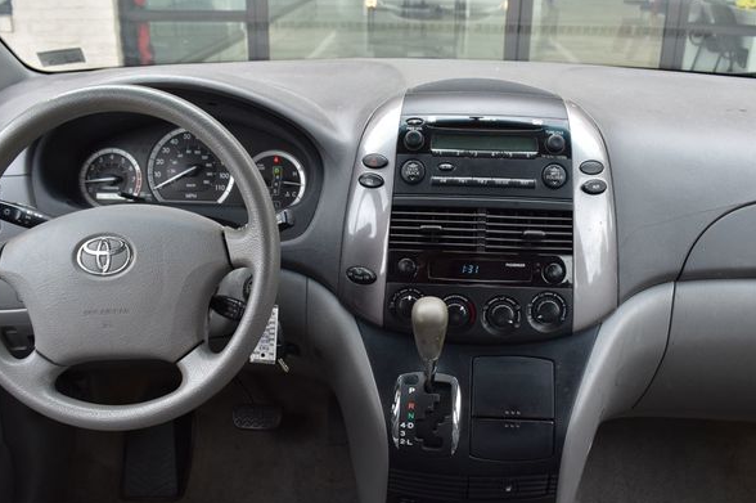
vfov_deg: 35.4
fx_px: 788
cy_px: 269
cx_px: 397
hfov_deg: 51.2
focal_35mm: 38
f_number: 8
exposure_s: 1/50
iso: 400
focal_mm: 23
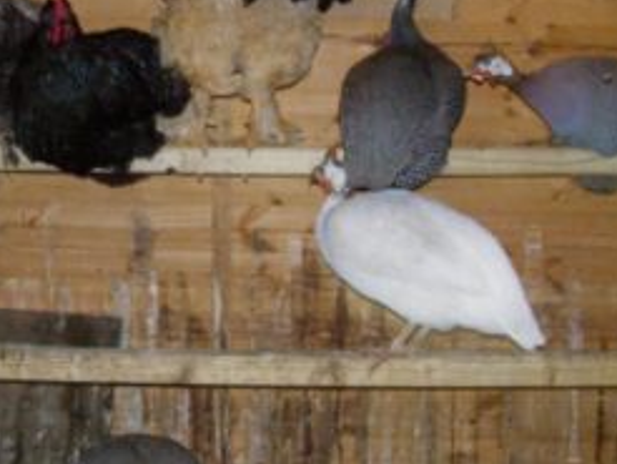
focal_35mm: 71
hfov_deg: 27.1
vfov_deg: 20.8
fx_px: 1267
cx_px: 166
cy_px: 219
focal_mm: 7.8
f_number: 2.8
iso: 400
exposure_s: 1
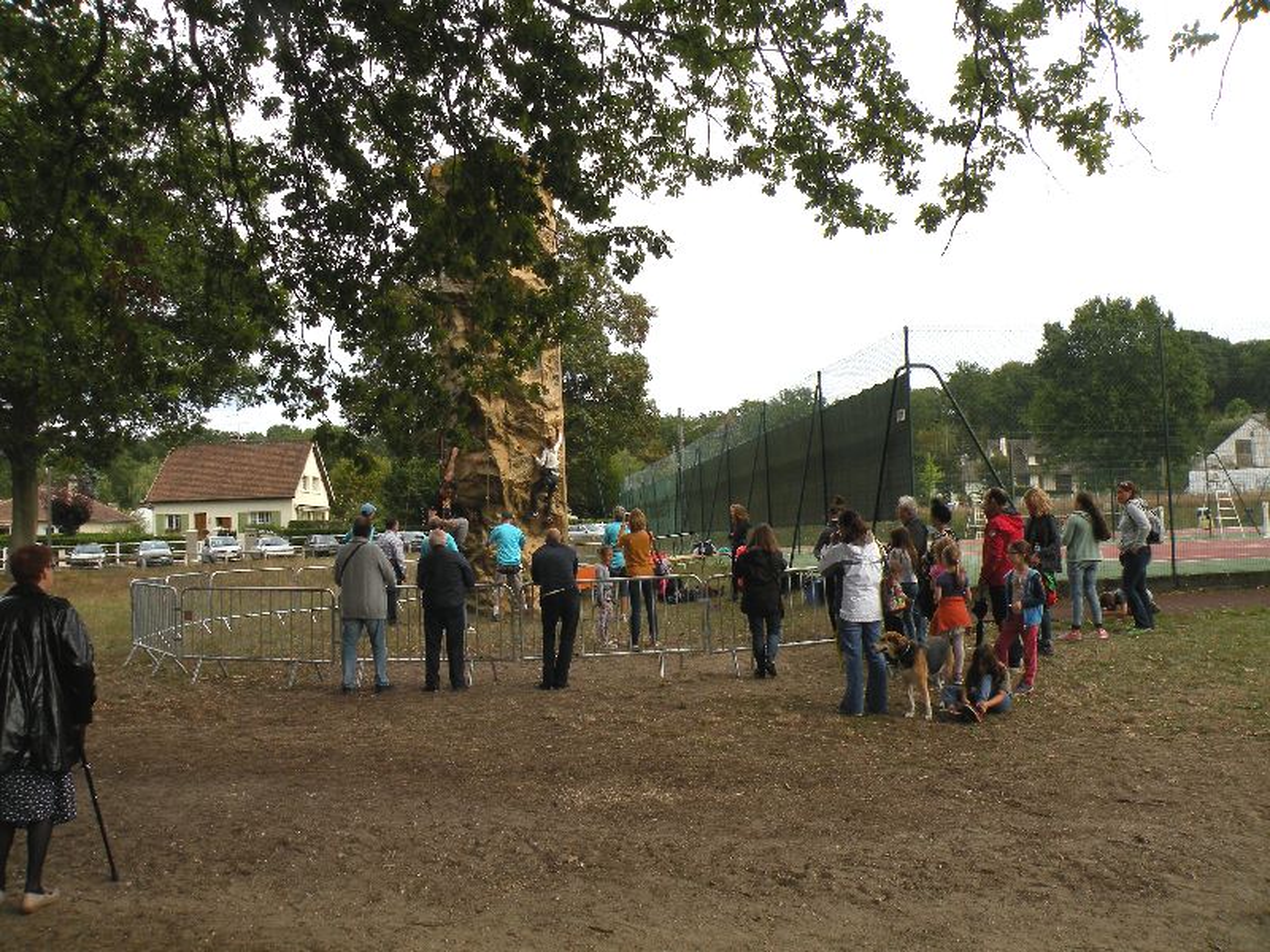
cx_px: 635
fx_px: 991
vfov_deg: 51.4
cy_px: 476
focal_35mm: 27
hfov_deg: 65.3
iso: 64
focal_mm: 4.7
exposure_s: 1/191
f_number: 5
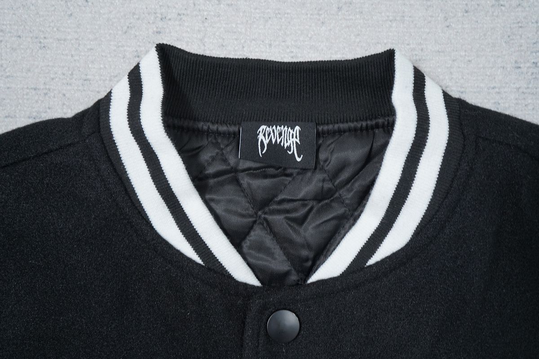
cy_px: 180
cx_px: 270
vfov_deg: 37.9
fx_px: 524
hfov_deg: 54.4
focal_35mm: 35
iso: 1600
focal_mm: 35
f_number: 10
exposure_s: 1/100
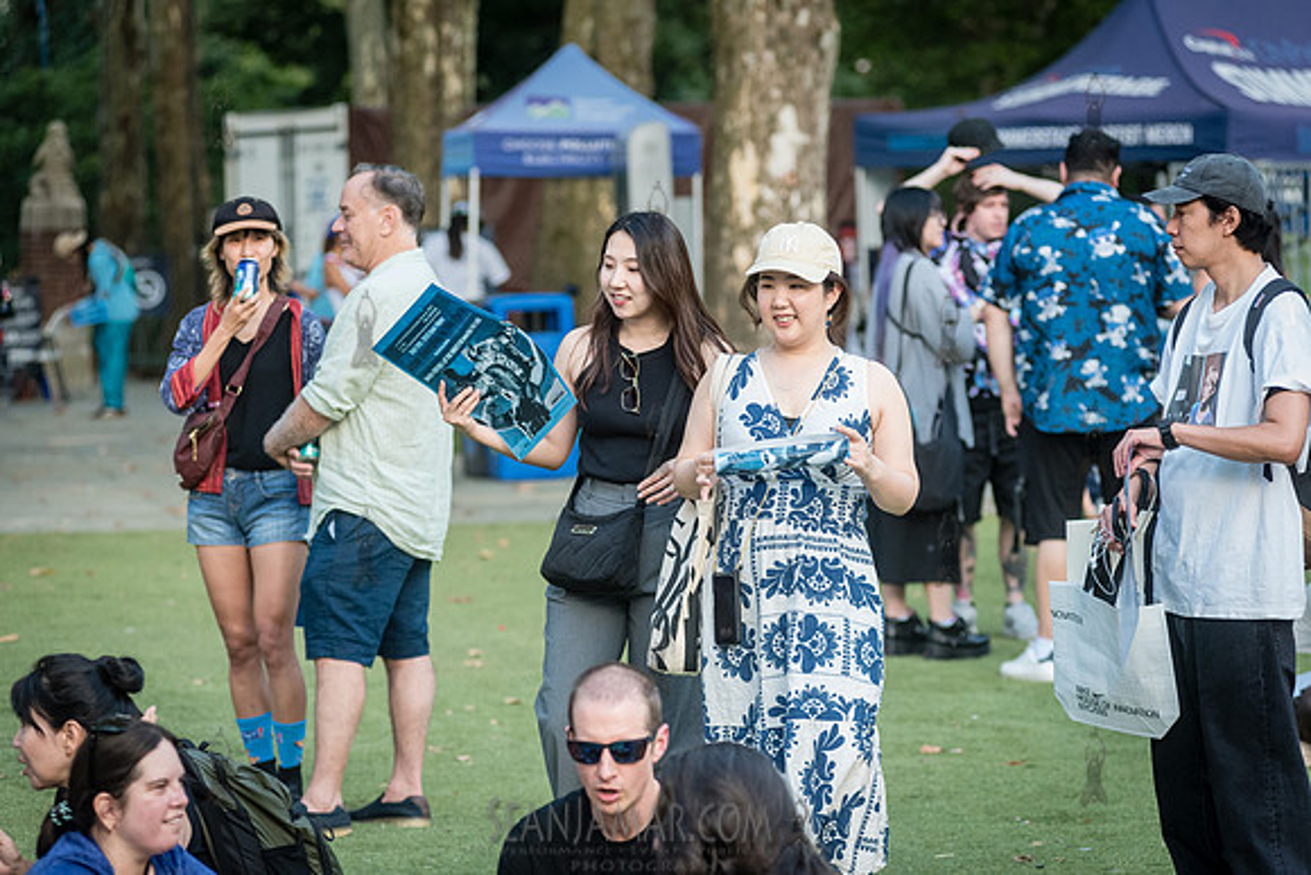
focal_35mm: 136
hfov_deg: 15.1
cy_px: 438
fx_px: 4939
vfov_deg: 10.1
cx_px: 656
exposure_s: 1/800
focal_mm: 135
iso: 2000
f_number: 4
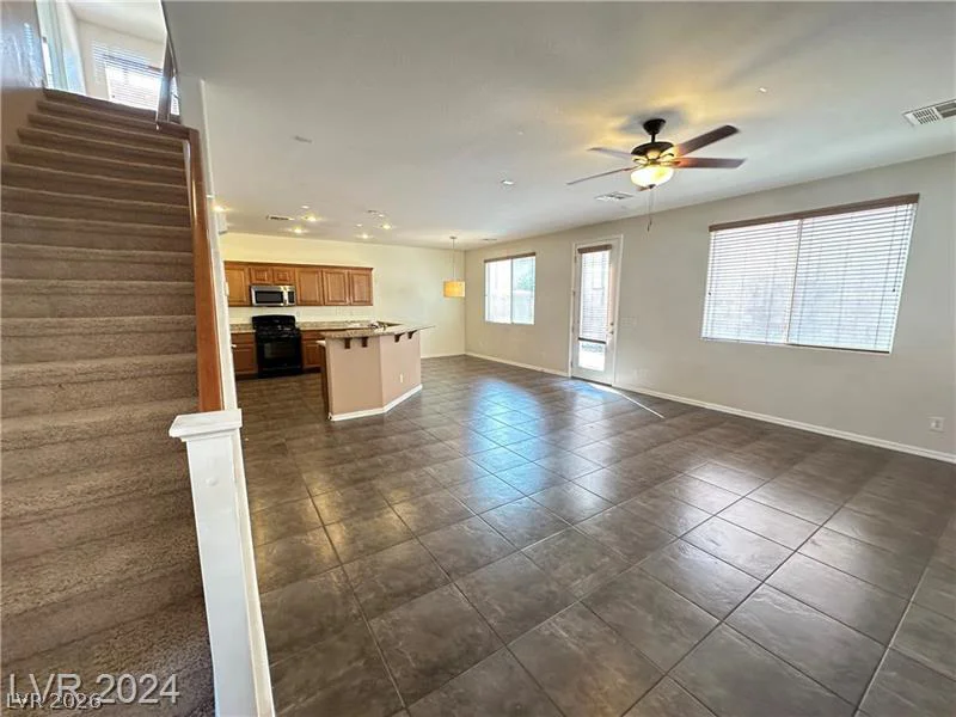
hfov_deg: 102.1
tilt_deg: -8.2
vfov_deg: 85.7
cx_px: 478
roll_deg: -0.8
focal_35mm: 14
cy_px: 358
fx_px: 387
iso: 200
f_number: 2.2
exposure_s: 1/60
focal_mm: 2.22
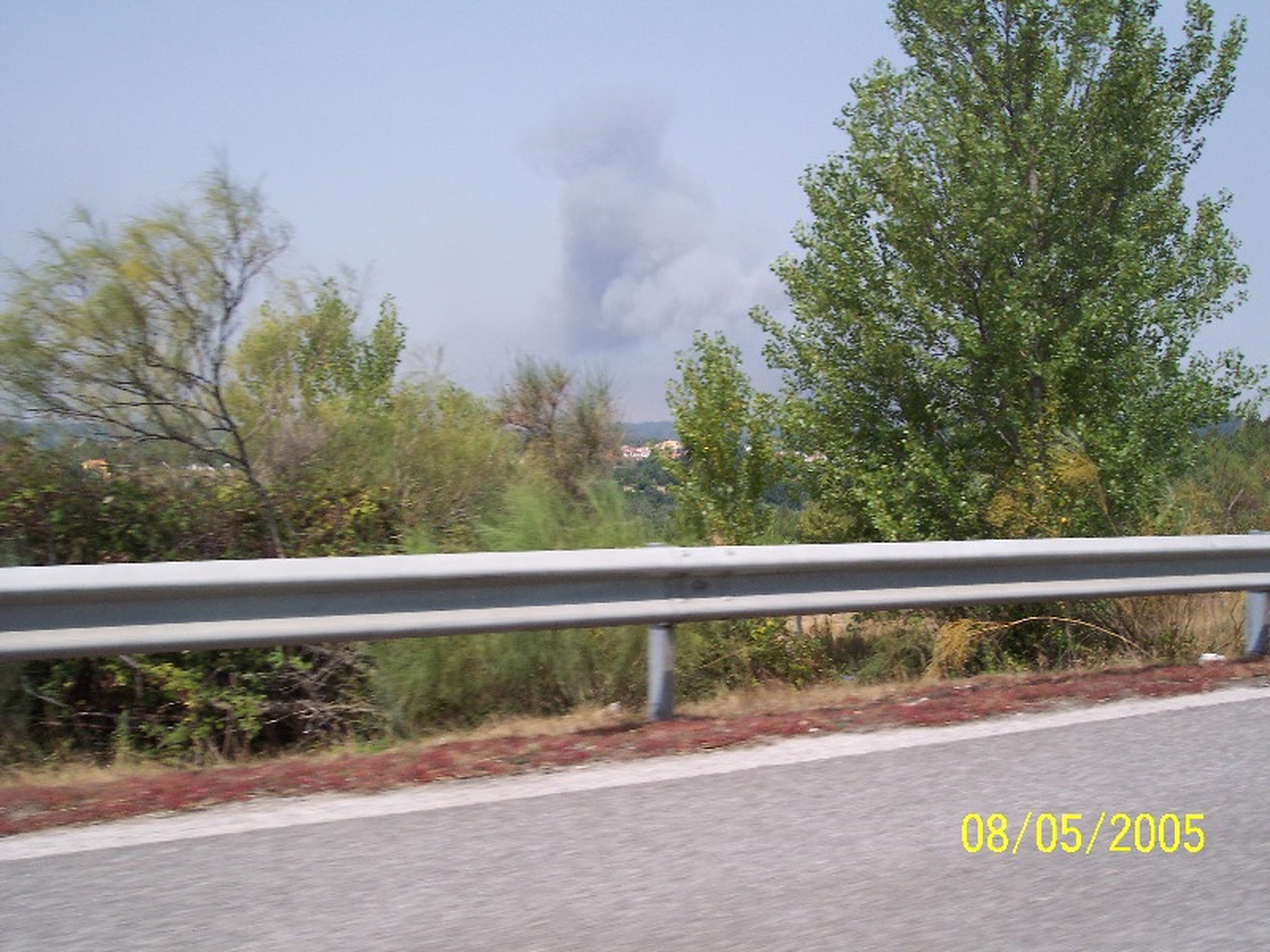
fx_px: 1394
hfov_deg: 49.0
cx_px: 635
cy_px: 476
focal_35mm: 38
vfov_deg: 37.7
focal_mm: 8
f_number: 4.8
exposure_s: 1/700
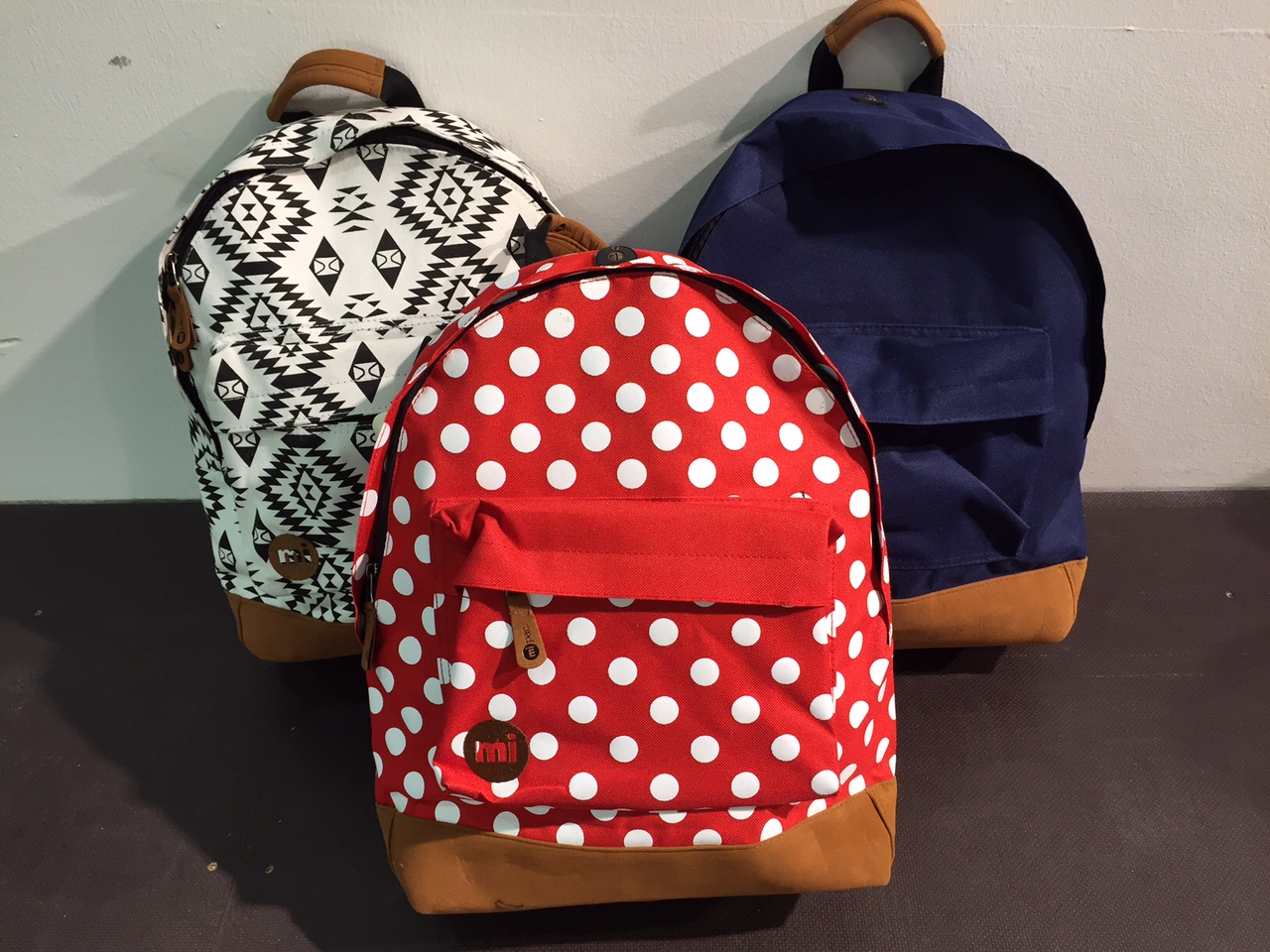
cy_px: 476
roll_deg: -0.9
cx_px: 635
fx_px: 1064
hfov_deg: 61.7
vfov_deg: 48.2
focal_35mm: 29
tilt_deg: -41.2
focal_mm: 4.15
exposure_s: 1/33
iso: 32
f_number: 2.2
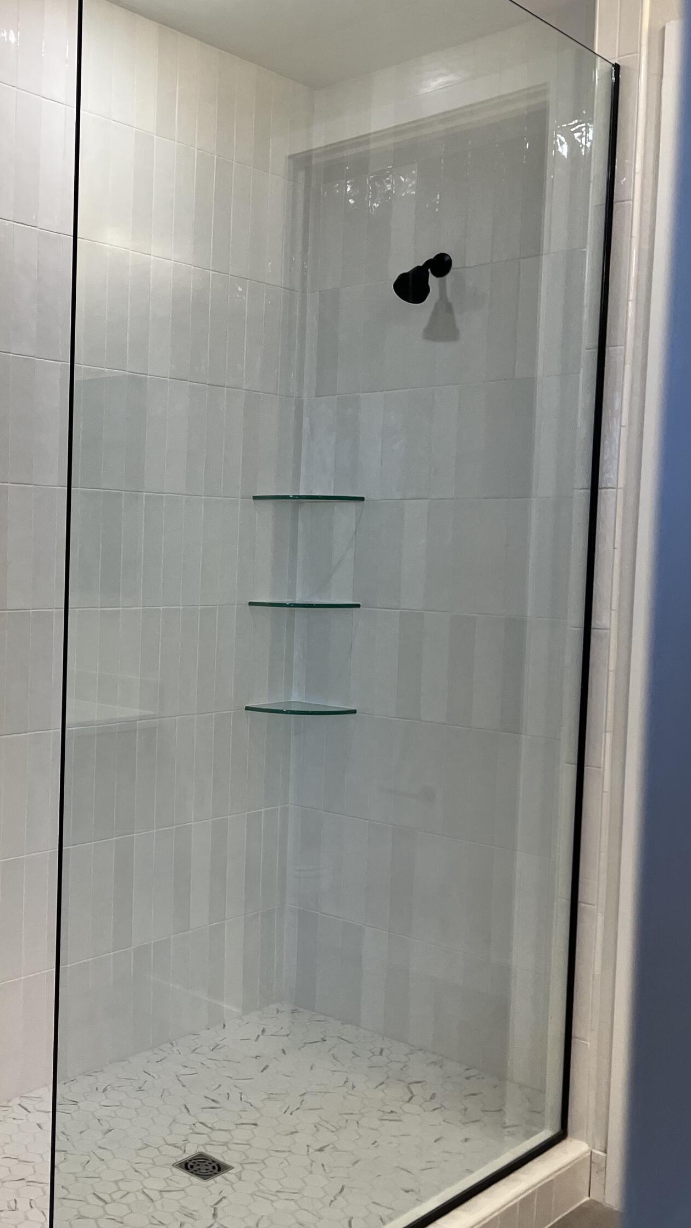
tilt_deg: -3.5
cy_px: 611
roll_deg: -1.0
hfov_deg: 29.8
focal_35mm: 38
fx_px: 1238
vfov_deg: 52.8
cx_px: 58
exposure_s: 1/120
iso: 64
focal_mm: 5.1
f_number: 1.6
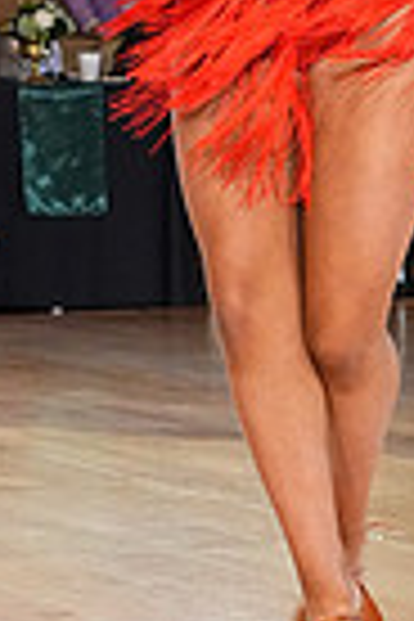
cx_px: -20
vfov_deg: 9.6
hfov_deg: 6.5
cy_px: -202
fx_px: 3622
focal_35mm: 210
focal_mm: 50
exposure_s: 1/200
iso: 5000
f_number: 6.3
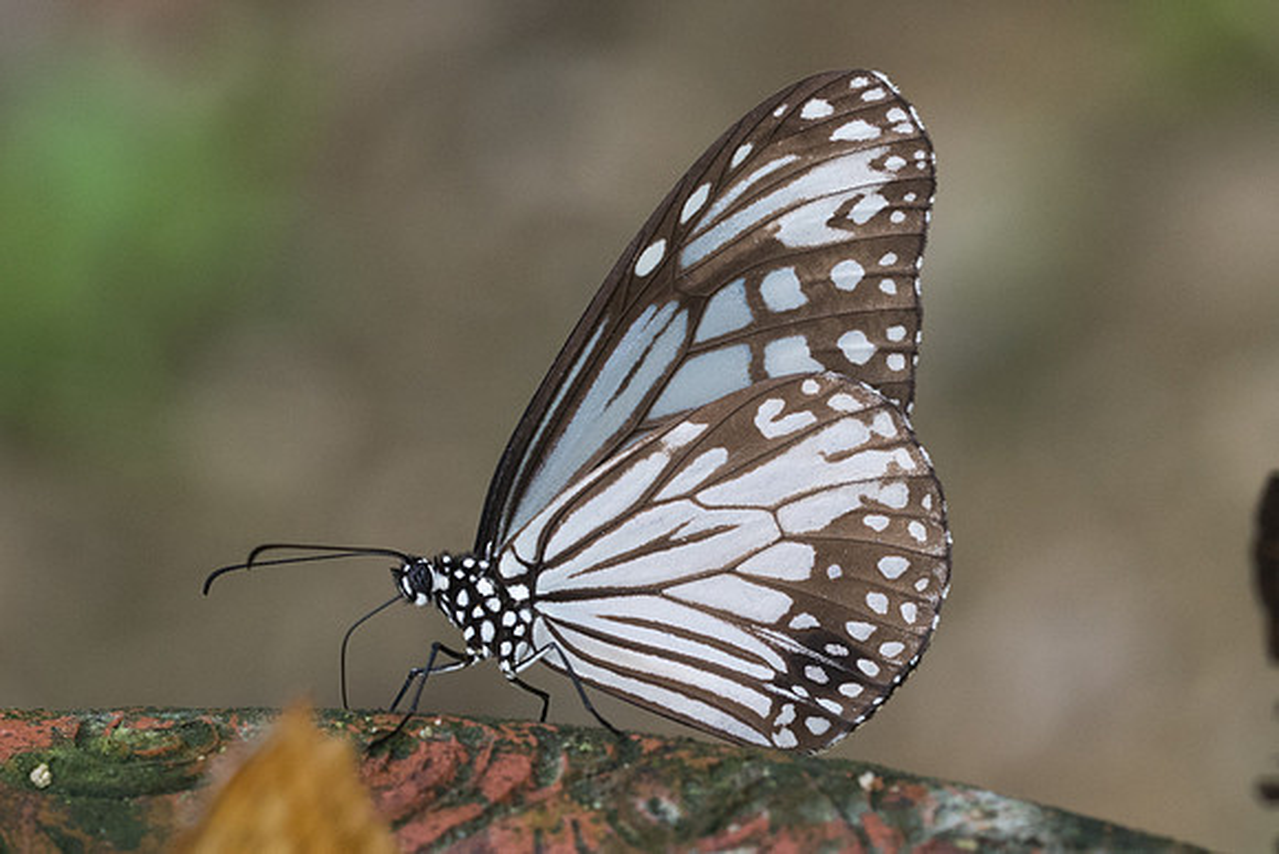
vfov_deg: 3.5
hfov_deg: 5.2
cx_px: 740
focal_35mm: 393
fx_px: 13952
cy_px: 531
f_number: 9
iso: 800
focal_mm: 150
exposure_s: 1/320
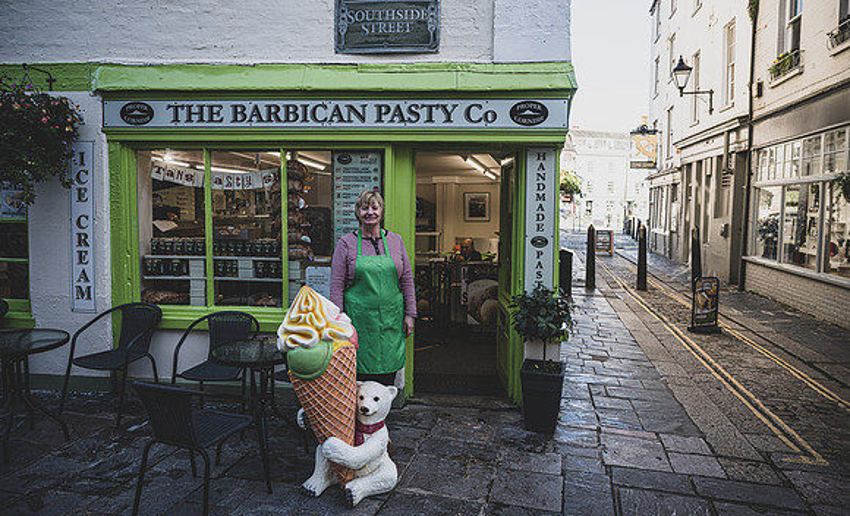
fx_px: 574
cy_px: 236
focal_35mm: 25
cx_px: 424
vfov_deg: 48.4
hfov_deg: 73.1
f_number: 2.8
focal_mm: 24
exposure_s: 1/400
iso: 100
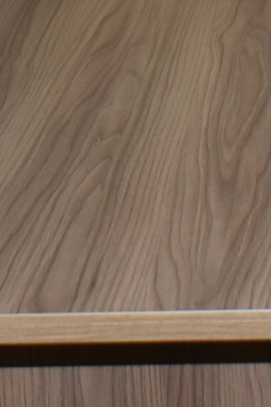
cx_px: 344
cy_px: -160
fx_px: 1682
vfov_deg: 13.2
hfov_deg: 9.1
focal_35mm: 149
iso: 400
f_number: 3.5
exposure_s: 1/125
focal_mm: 18
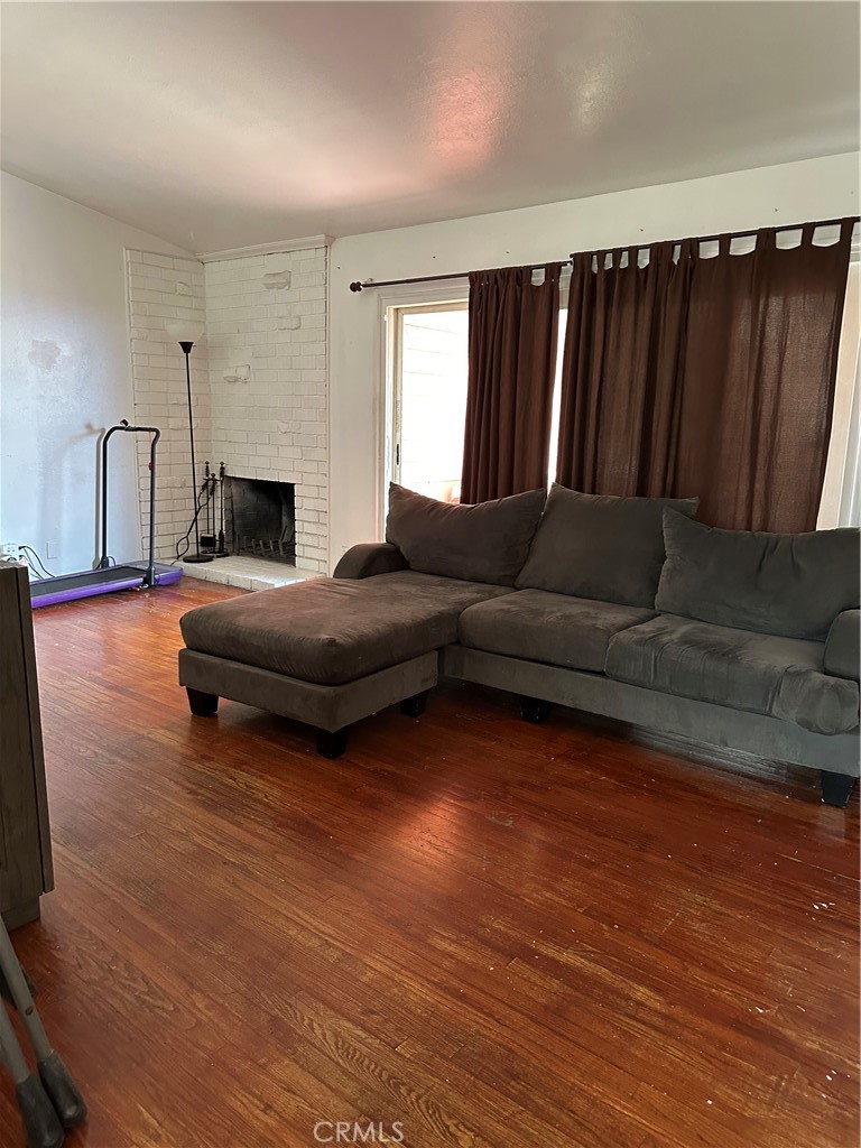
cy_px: 574
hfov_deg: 56.8
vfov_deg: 71.6
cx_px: 430
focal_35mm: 24
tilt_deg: -8.6
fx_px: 796
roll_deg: -2.8
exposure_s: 1/60
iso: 500
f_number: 1.78
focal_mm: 6.86
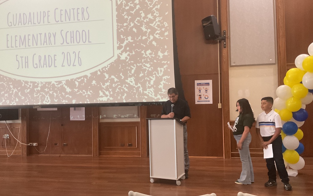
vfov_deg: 40.6
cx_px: 156
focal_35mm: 31
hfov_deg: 61.2
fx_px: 265
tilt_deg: +0.4
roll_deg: +1.3
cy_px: 101
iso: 250
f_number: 1.8
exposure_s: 1/40
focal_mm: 3
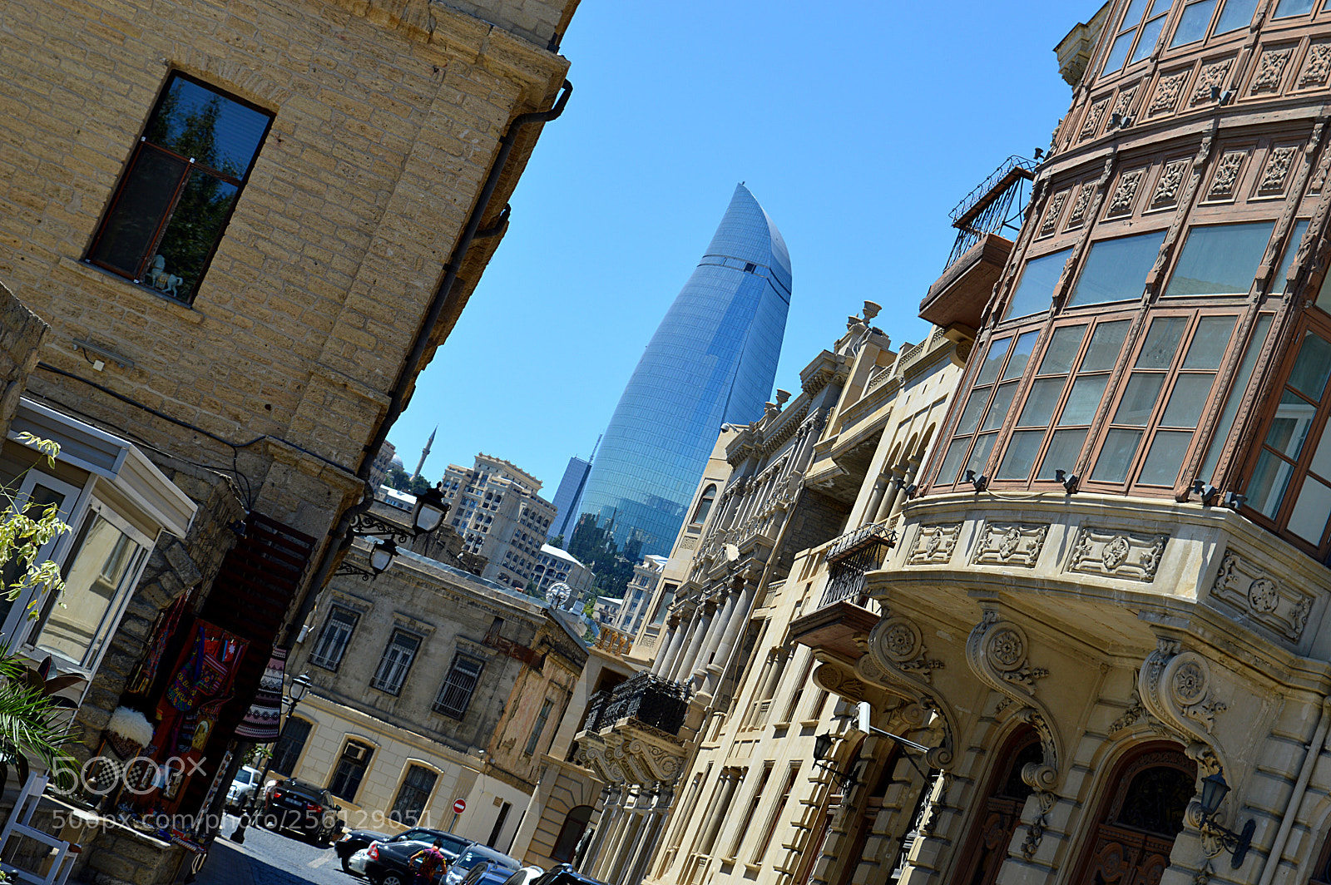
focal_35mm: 72
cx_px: 666
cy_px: 442
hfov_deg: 28.1
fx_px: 2660
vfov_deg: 18.9
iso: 100
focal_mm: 48
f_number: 9
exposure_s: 1/320
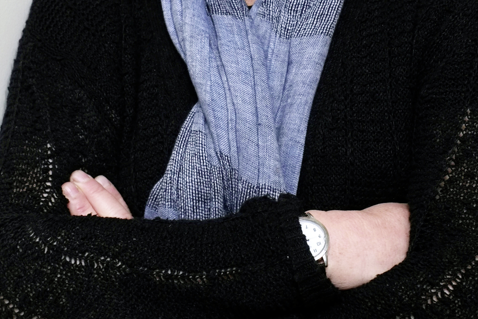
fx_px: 1646
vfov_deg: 10.9
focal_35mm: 124
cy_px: -30
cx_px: 263
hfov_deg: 16.5
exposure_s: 1/125
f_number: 4.5
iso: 800
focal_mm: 35
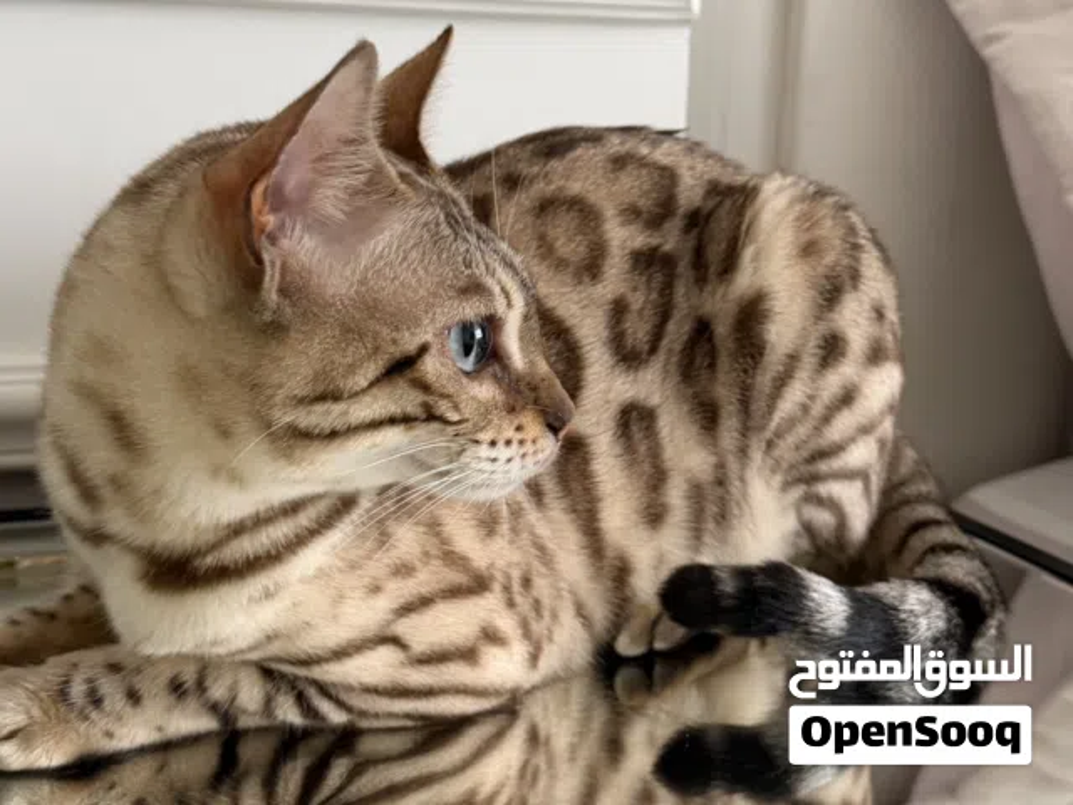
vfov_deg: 56.8
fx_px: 744
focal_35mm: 24
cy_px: 402
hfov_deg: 71.6
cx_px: 536
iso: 500
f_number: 1.78
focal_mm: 6.76
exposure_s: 1/60
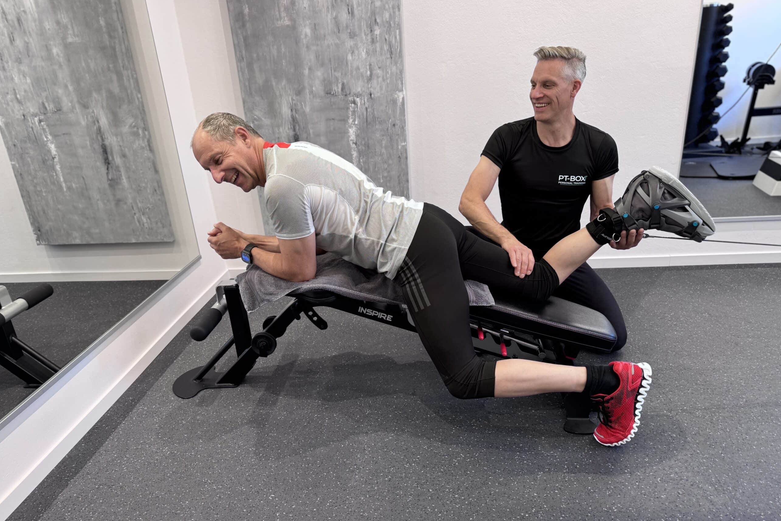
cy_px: 282
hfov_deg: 71.5
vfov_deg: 51.2
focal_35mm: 25
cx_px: 390
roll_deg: +4.6
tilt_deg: -22.7
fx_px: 542
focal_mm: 6.76
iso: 125
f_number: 1.78
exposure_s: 1/50
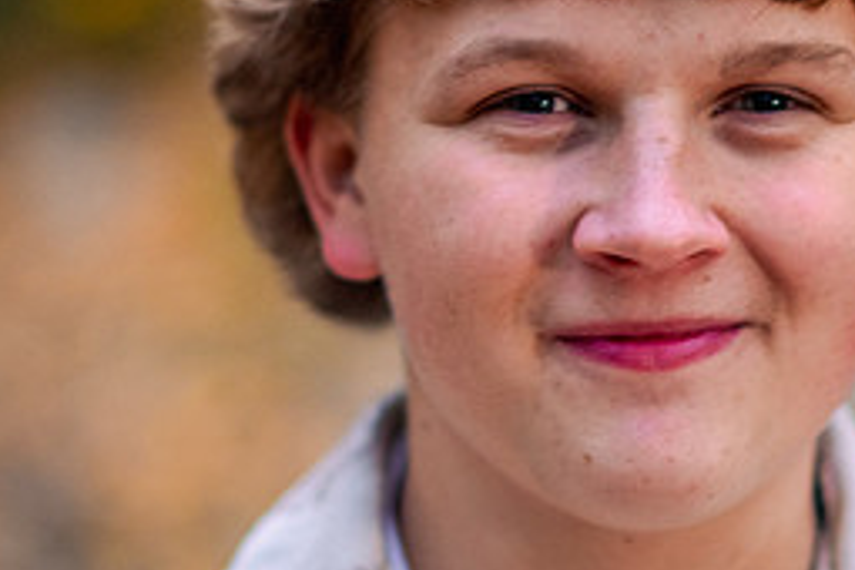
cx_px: 611
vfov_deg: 5.6
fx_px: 5818
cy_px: 240
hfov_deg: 8.4
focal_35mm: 245
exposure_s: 1/100
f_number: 2
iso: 1250
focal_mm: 105
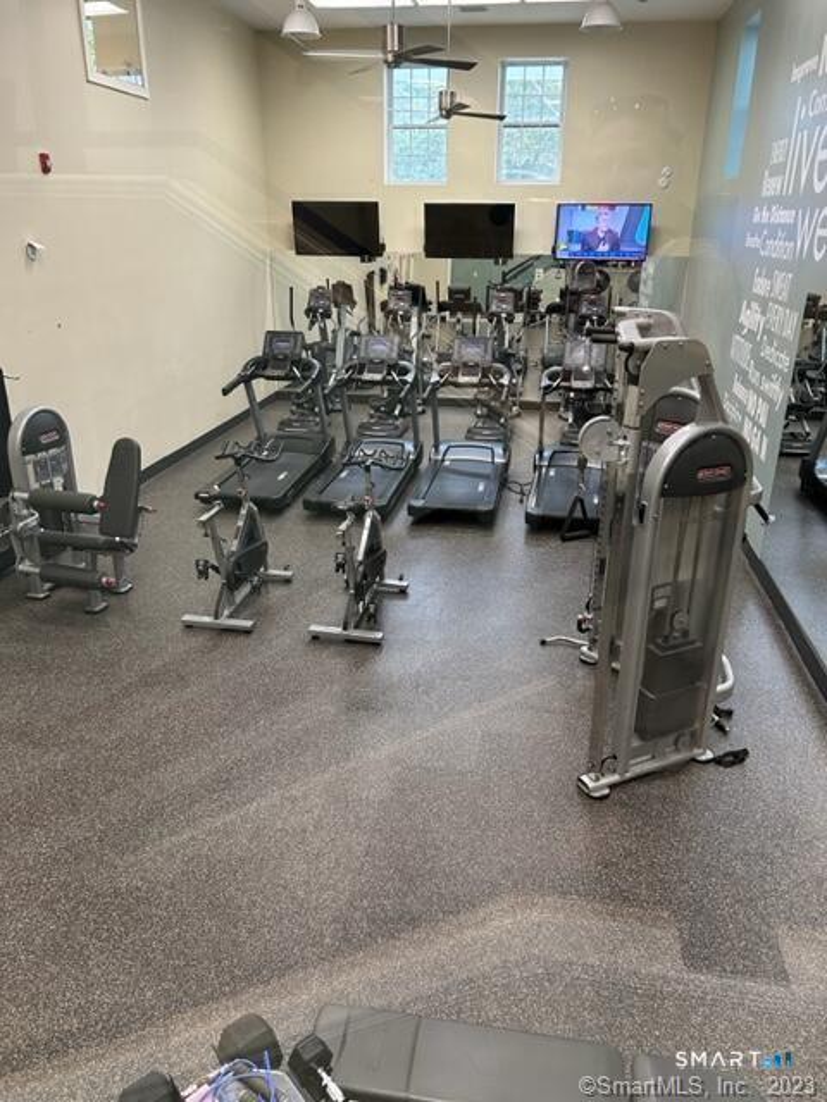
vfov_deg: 67.3
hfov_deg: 53.1
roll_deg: -0.6
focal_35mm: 26
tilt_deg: -21.0
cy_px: 551
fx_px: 828
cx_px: 414
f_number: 1.5
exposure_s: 1/60
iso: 125
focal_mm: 5.7
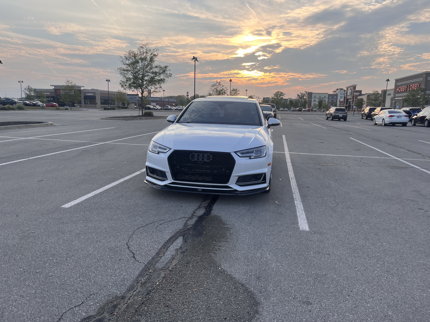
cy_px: 161
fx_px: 323
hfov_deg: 67.3
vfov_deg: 53.1
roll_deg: -0.5
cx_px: 215
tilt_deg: -9.6
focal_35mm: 26
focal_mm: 5.1
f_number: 1.6
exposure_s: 1/1238
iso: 50
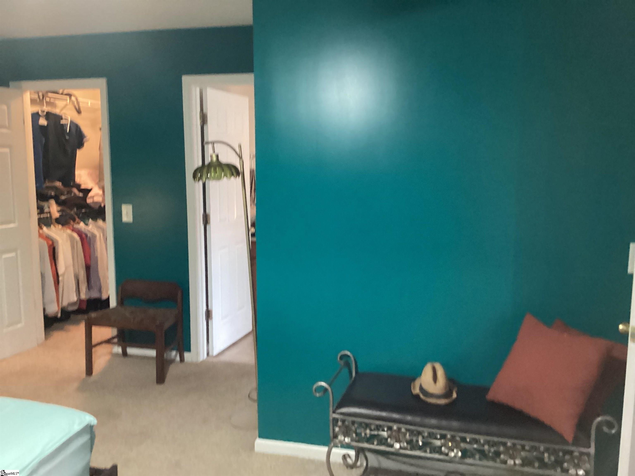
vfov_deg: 45.4
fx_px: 569
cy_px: 238
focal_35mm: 31
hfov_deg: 58.4
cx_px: 318
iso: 800
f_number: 2.4
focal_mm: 3.3
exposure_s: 1/30
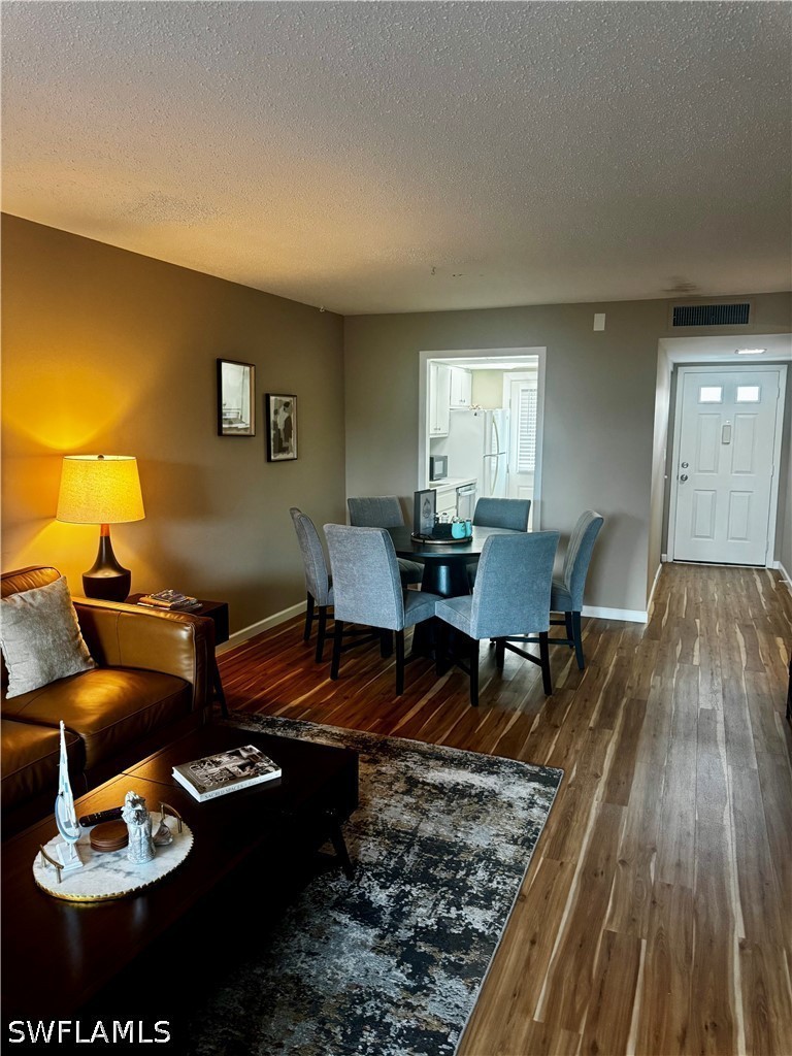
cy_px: 528
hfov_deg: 56.8
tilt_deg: -7.8
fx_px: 732
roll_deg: -0.1
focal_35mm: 24
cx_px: 396
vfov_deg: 71.6
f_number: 1.78
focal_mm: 6.76
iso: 500
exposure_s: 1/60
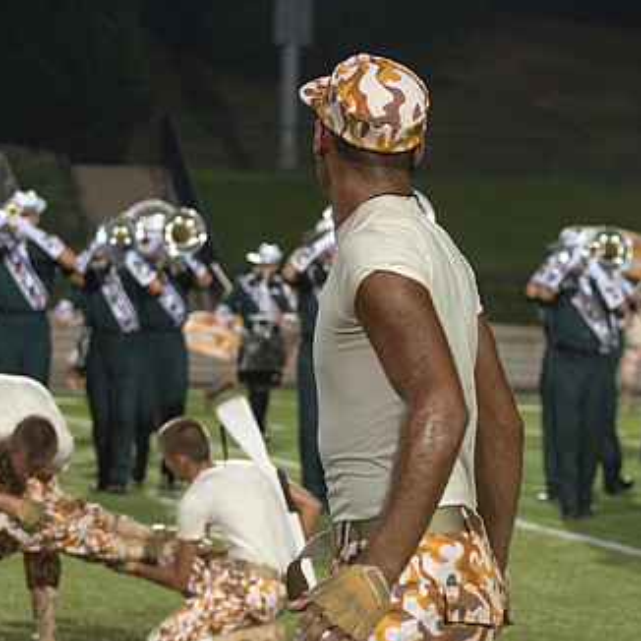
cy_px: 285
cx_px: 409
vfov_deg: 11.2
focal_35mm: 156
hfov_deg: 11.2
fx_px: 3268
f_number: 4.5
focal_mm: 70
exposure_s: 1/160
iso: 1250
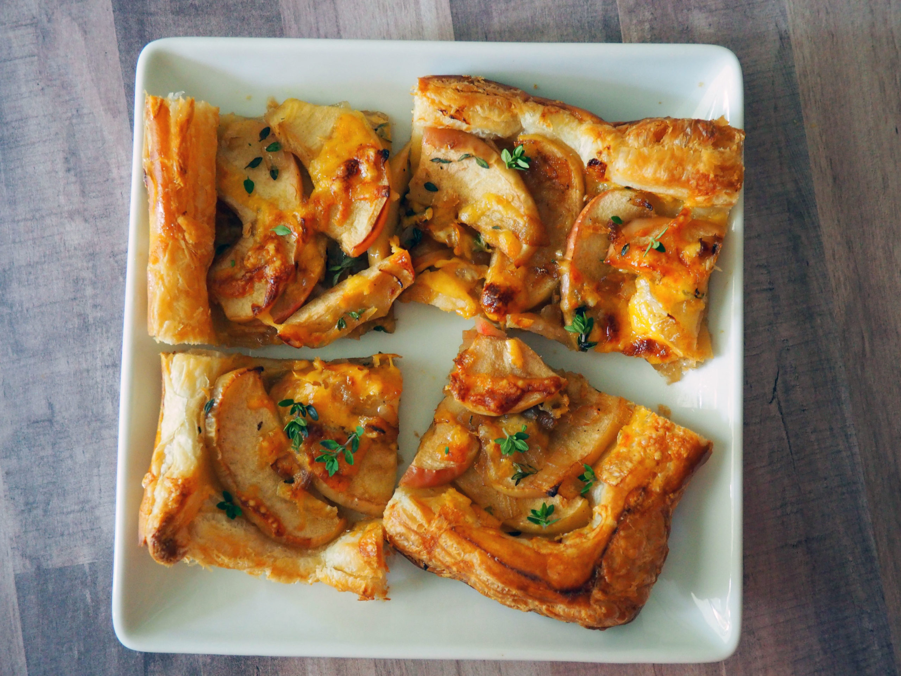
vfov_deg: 41.8
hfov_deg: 54.0
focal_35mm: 34
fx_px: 885
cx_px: 450
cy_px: 338
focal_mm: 17
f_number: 3.7
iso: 1600
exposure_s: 1/13
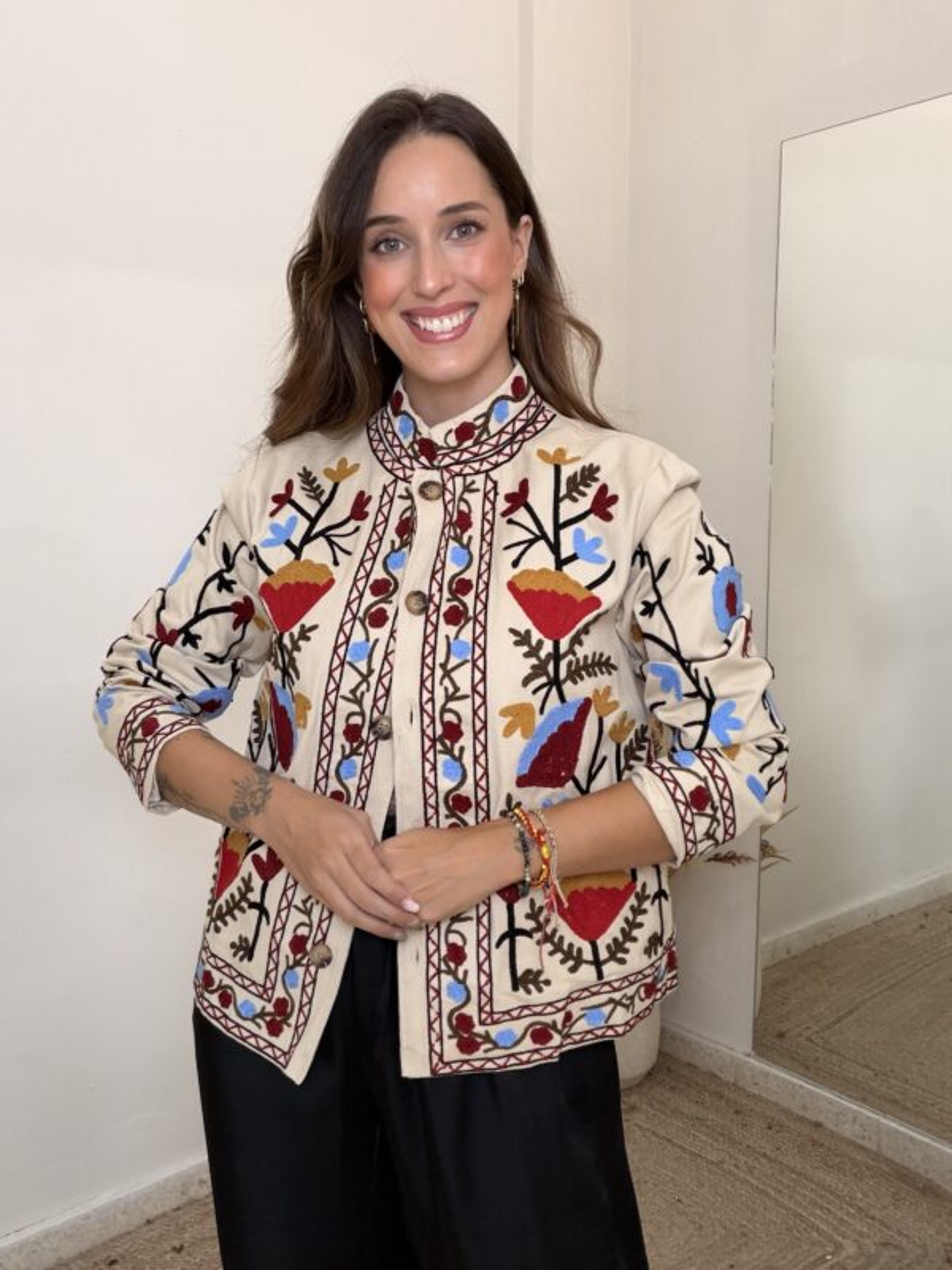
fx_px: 1100
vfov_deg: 60.0
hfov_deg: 46.8
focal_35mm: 30
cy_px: 635
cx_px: 476
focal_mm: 2.71
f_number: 1.9
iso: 125
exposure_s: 1/60
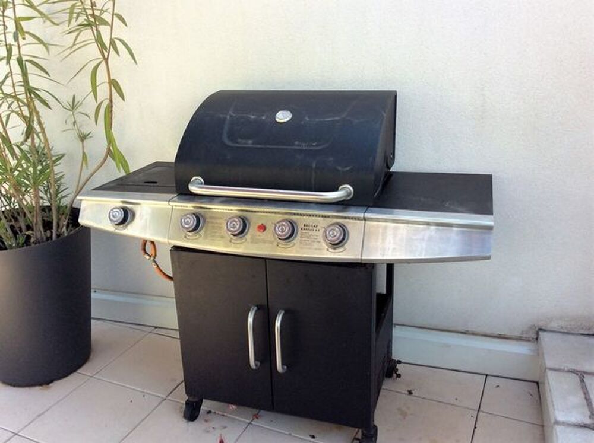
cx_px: 297
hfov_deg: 56.9
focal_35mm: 32
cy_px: 222
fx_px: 548
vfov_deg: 44.1
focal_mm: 3.3
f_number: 2.4
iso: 32
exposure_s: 1/192
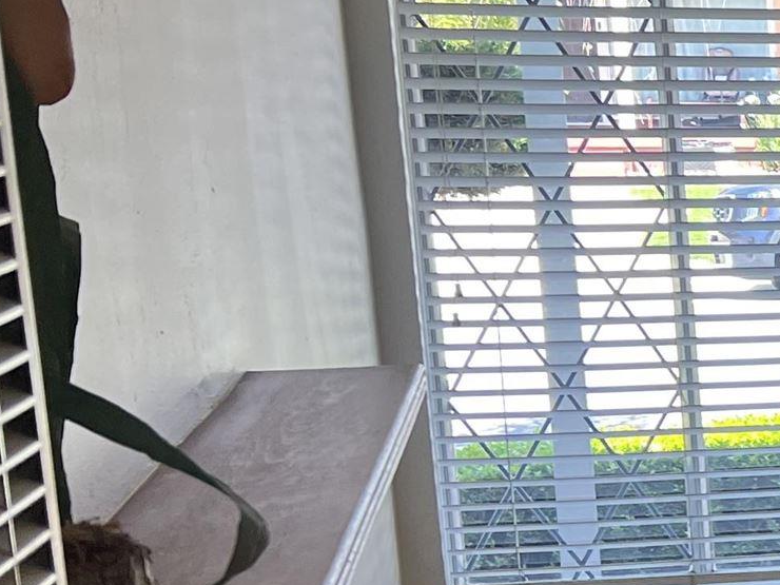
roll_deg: -0.7
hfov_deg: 14.8
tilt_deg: -13.7
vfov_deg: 13.5
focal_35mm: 108
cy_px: 615
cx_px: 1580
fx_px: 2434
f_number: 1.5
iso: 64
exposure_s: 1/133
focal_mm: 5.7
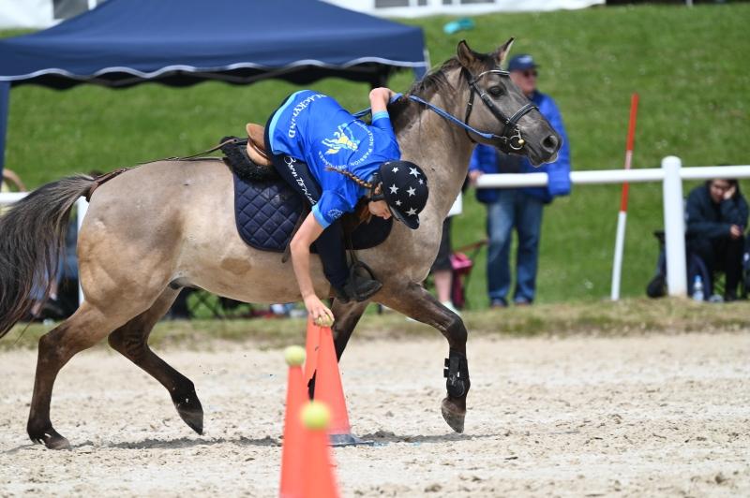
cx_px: 375
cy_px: 249
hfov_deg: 5.2
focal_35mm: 400
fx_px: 8326
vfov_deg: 3.4
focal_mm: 400
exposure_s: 1/1250
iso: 280
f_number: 5.6
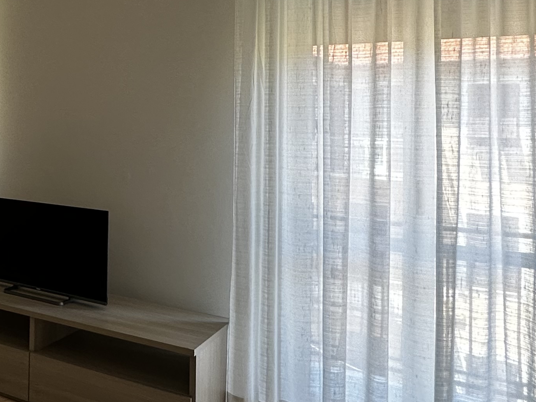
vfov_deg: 34.5
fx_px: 635
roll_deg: -1.4
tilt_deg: +1.4
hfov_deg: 40.5
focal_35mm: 41
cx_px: 8
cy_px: 104
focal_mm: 2.22
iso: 100
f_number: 2.2
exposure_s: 1/99
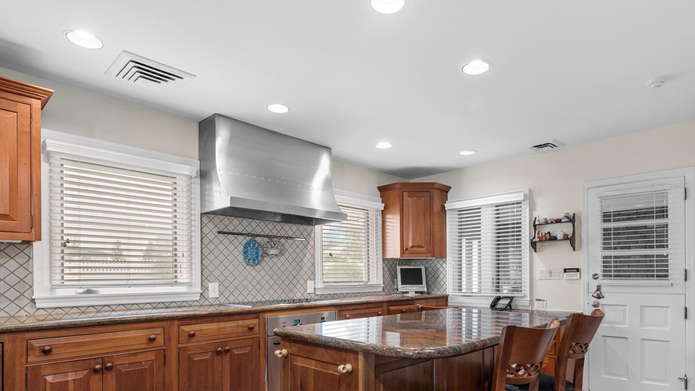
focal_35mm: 21
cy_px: 274
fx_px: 387
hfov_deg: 83.6
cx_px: 379
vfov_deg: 52.1
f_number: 8
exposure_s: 1/5
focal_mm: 15
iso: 500
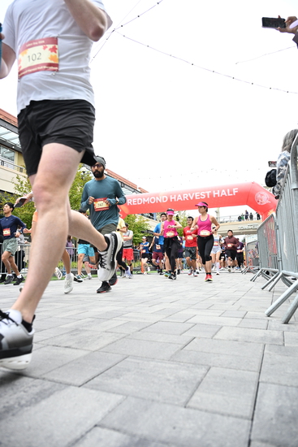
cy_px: 224
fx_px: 298
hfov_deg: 53.2
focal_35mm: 24
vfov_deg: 73.7
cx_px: 149
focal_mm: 24
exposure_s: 1/640
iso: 2000
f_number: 4
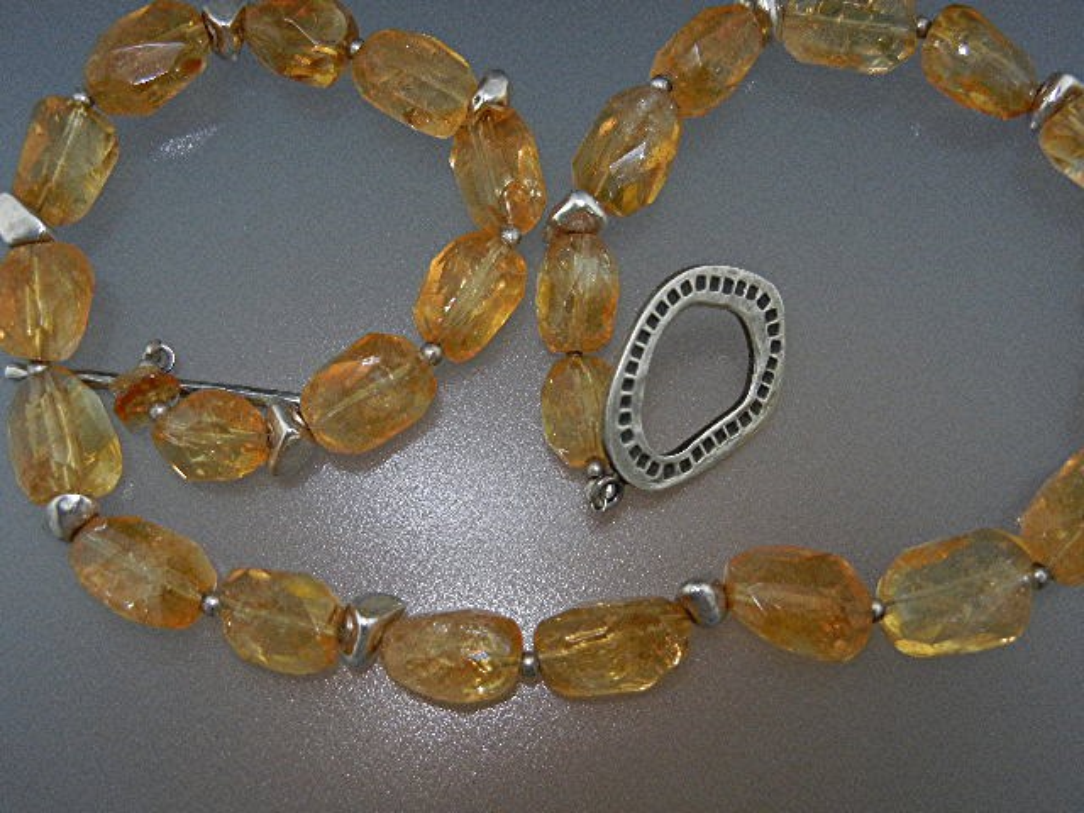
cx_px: 542
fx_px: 1221
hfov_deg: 47.9
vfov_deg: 36.8
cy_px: 406
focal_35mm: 39
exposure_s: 1/30
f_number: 7.4
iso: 538
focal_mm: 7.1
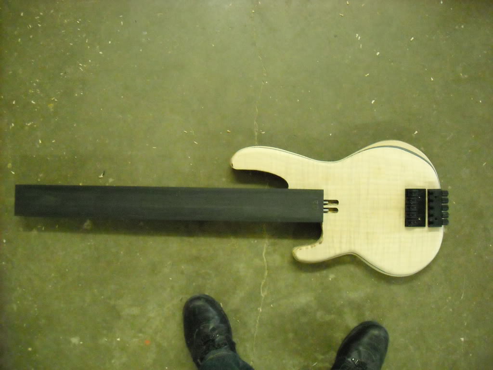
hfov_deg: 52.6
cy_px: 185
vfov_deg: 40.7
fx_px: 498
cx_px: 246
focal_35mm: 35
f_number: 2.8
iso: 800
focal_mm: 5.7
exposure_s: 1/24
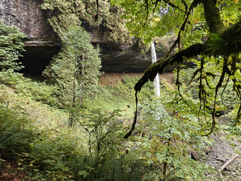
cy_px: 90
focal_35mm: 23
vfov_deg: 58.9
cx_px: 120
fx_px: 160
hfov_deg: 73.9
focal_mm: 6.06
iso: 1250
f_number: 1.6
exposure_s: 1/318
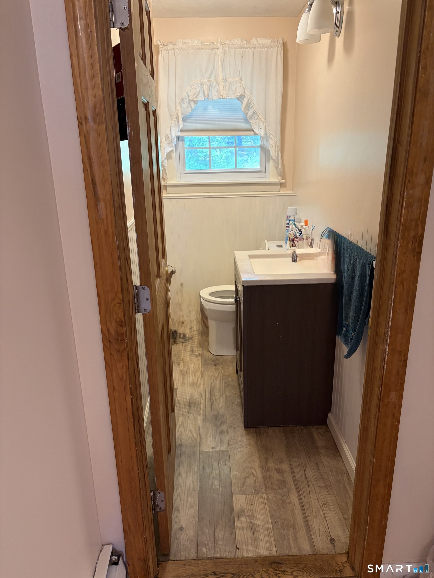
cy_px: 289
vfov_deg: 67.3
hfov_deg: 53.1
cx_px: 217
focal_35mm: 26
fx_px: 435
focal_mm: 5.96
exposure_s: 1/60
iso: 200
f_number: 1.6
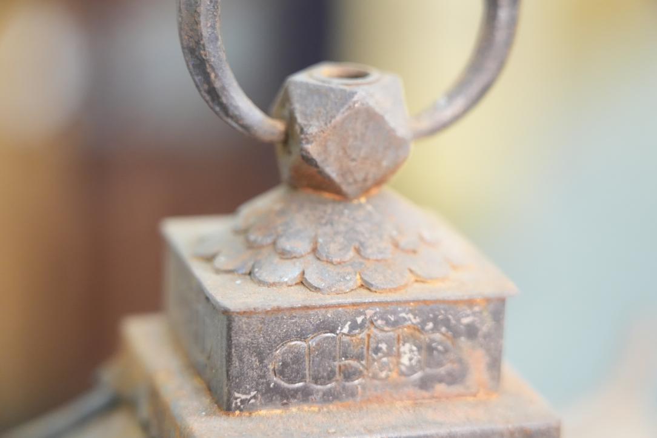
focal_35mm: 105
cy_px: 219
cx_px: 328
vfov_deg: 13.0
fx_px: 1916
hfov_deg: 19.5
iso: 6400
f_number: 4
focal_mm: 105
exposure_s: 1/125
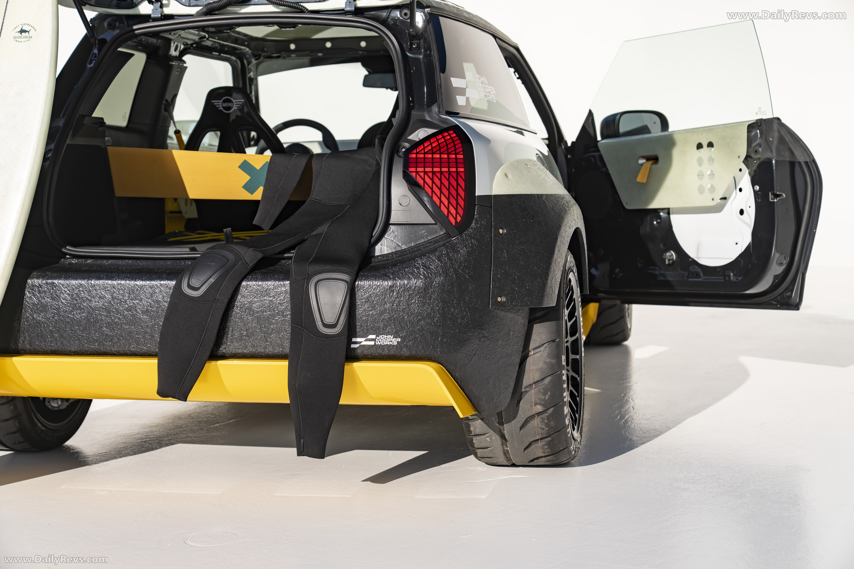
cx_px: 427
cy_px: 284
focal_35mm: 58
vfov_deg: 23.4
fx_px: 1376
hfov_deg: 34.5
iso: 100
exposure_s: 1/500
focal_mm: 58
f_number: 4
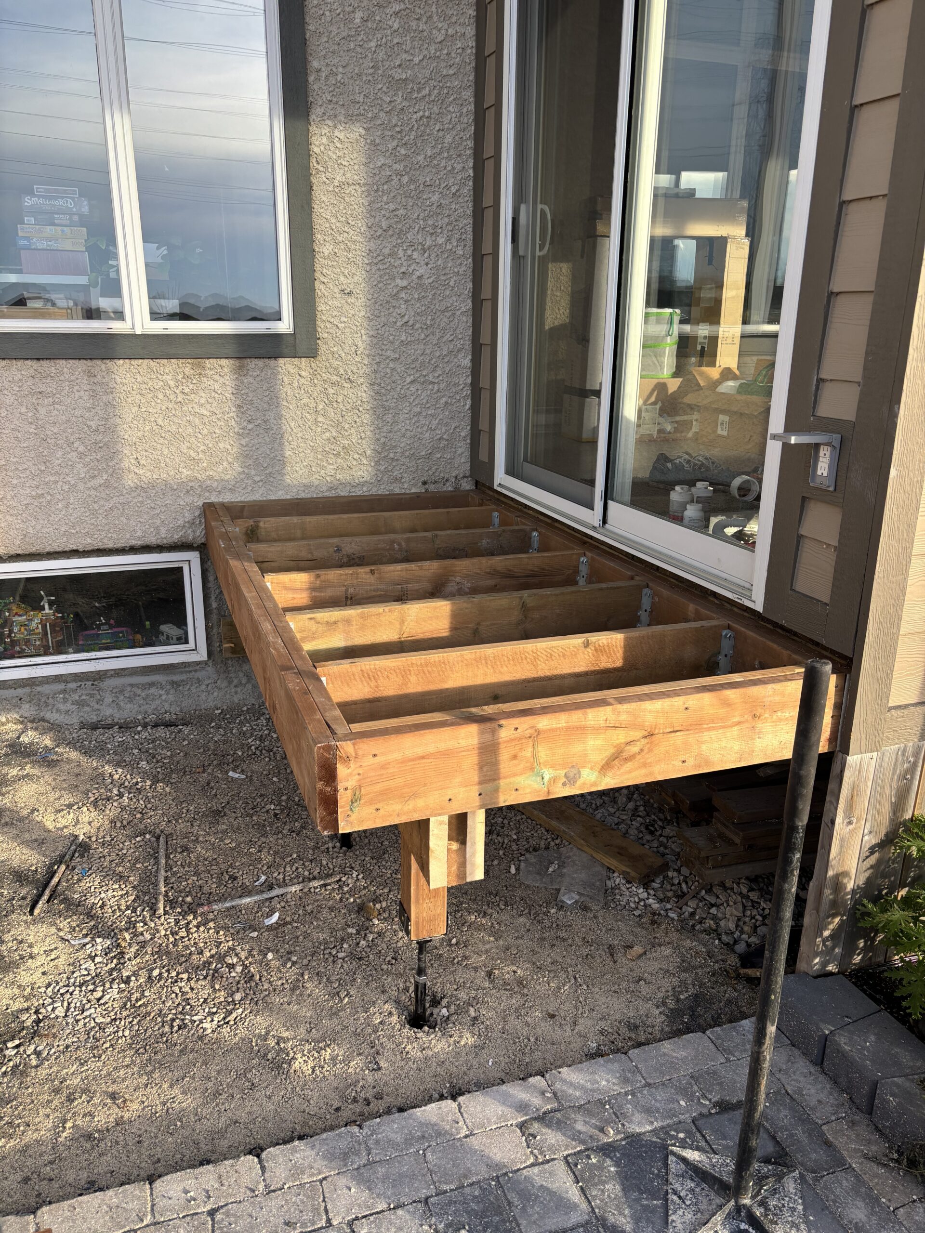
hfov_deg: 53.1
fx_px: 926
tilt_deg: -18.6
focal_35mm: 26
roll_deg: -1.5
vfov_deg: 67.3
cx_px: 462
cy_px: 616
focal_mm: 5.96
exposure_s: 1/747
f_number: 1.6
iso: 50
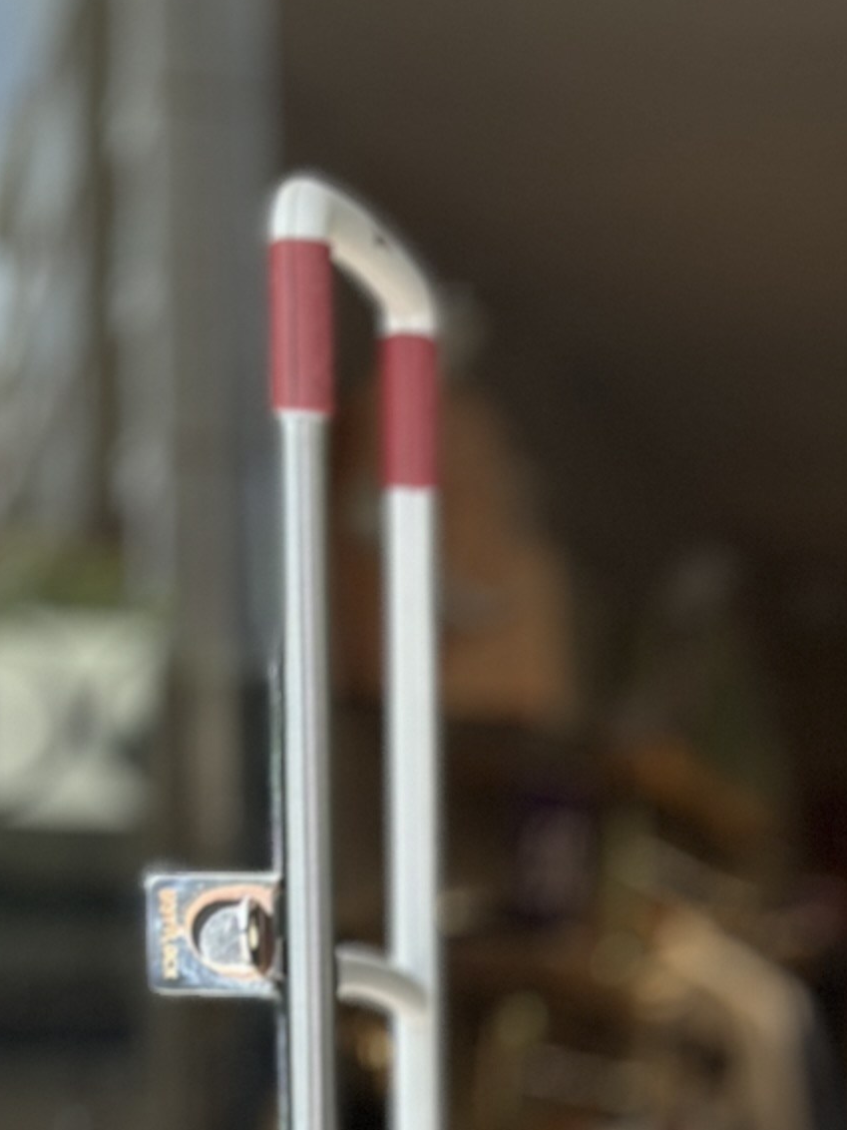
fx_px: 5579
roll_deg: -0.8
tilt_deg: -4.8
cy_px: 1776
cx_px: 1387
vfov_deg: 11.0
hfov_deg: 8.4
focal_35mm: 171
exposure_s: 1/524
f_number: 1.78
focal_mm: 6.86
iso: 80
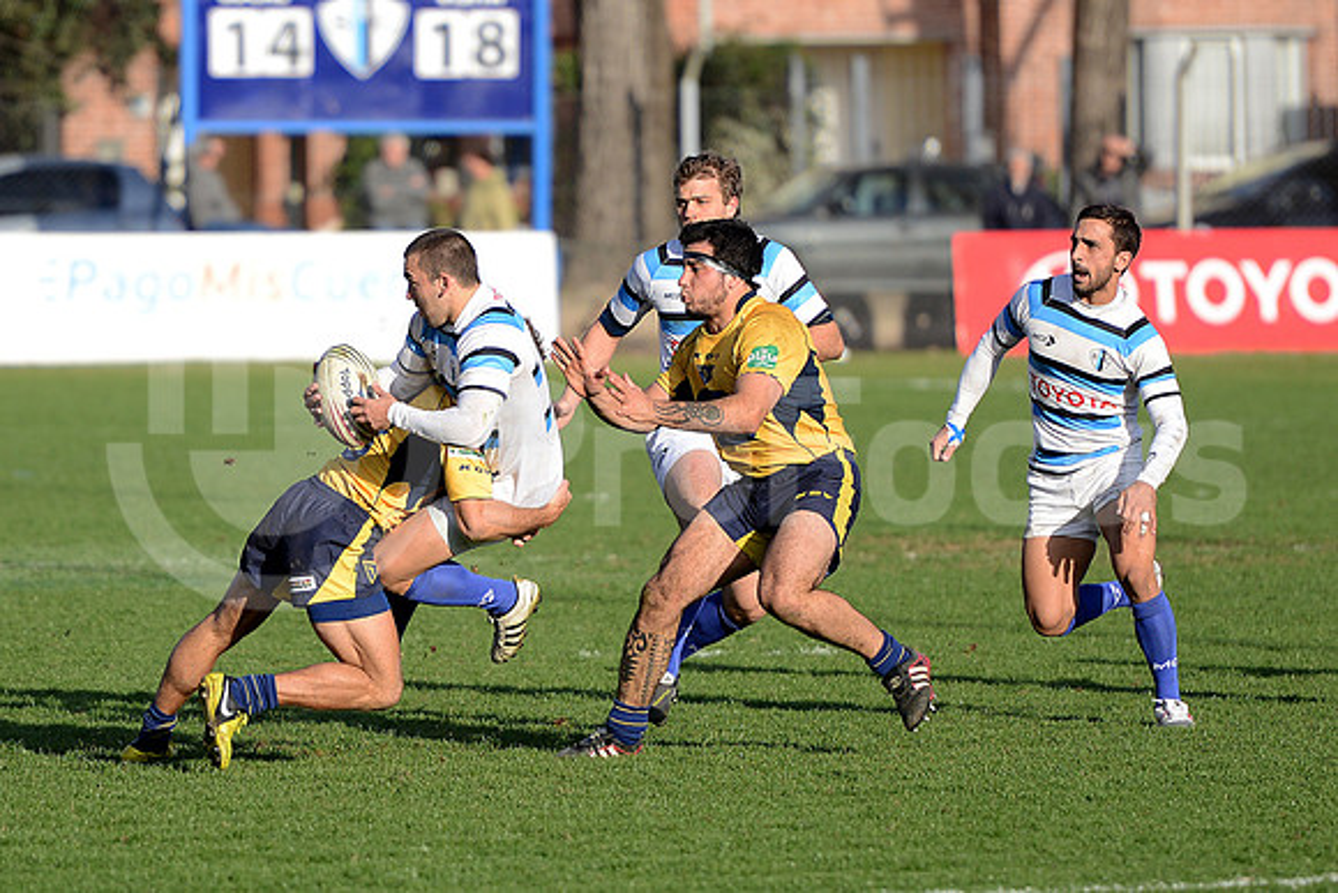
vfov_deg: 6.9
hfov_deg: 10.3
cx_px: 669
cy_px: 446
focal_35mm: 200
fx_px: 7435
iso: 250
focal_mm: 200
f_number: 2.8
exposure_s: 1/1600
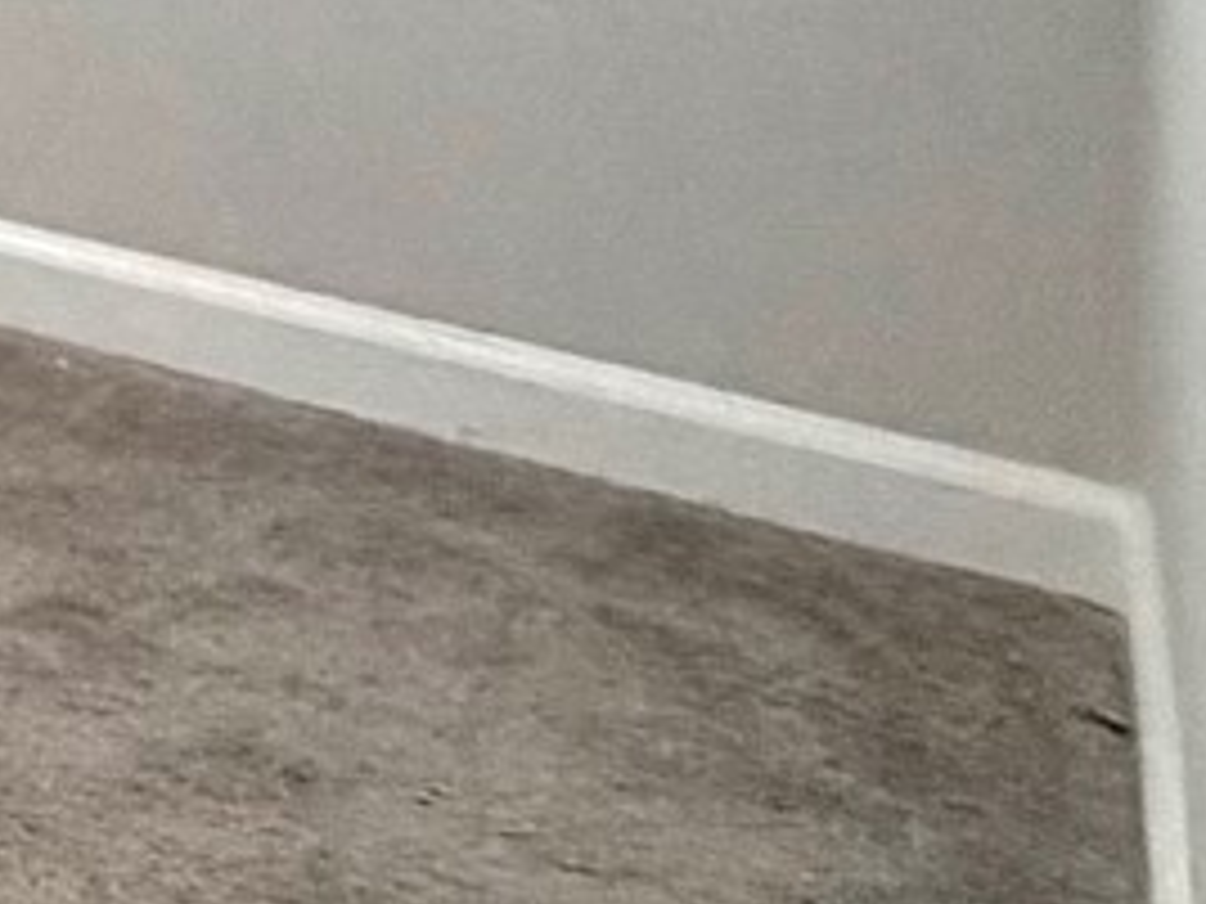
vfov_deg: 11.5
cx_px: -2380
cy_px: -1237
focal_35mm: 107
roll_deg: -1.1
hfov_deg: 11.3
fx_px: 3728
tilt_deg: +0.3
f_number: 2.2
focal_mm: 2.22
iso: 320
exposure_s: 1/60
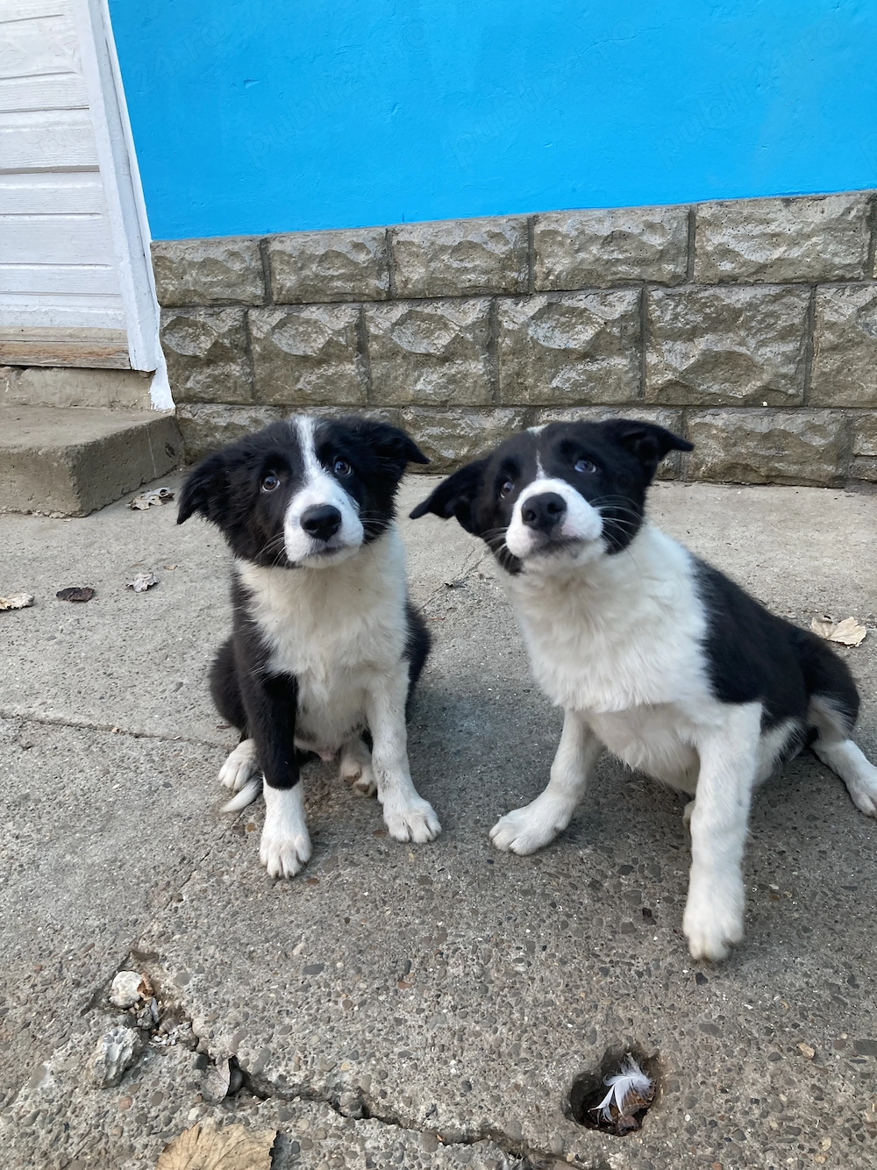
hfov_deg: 49.7
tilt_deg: -20.3
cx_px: 438
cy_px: 585
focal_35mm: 28
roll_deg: +4.7
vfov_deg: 63.5
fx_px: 946
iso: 80
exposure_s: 1/72
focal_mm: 3.99
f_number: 1.8
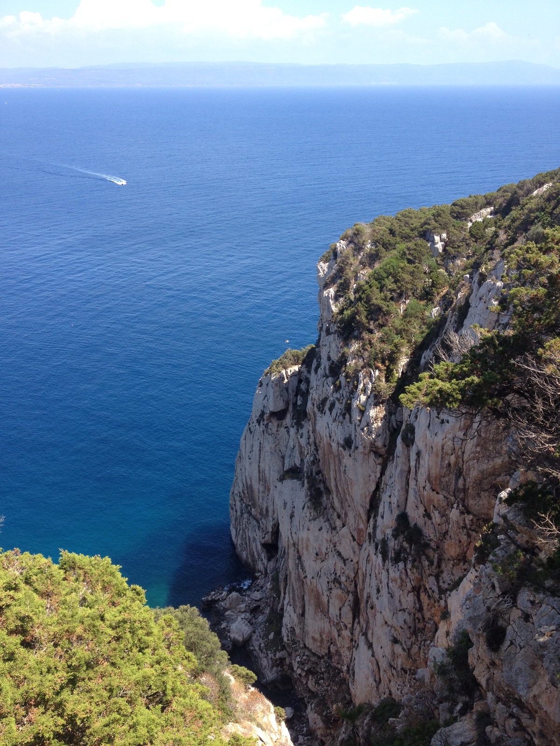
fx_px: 755
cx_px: 280
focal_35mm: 35
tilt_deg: -23.9
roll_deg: +1.3
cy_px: 373
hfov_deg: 40.7
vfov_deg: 52.6
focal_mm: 4.28
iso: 50
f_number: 2.4
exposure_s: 1/681
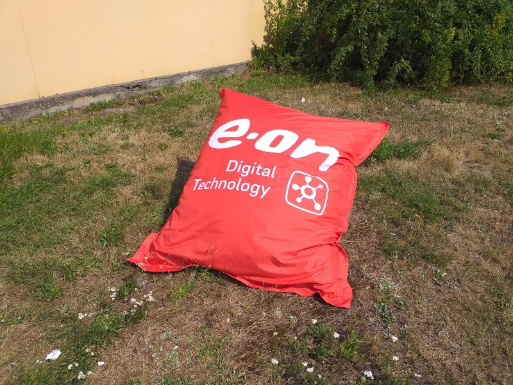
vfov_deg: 51.4
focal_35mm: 27
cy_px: 192
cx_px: 256
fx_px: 400
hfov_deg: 65.3
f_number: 1.9
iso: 40
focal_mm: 3.6
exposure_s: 1/1922
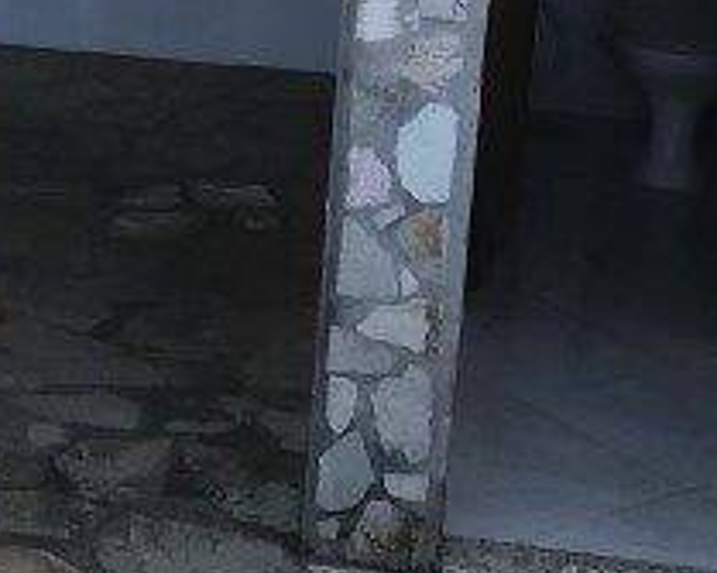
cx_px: 65
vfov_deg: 11.1
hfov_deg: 14.2
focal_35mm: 134
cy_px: -261
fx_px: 2842
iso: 20
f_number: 1.8
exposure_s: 1/348
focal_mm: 3.99
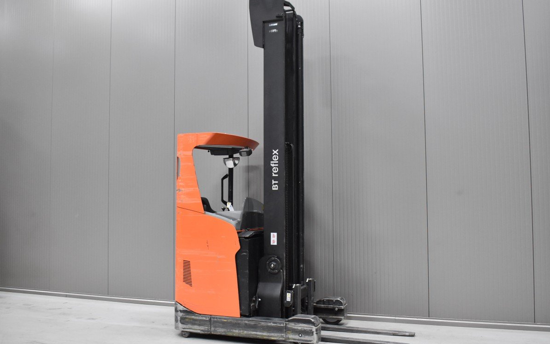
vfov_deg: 37.3
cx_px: 276
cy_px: 173
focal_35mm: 34
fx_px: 510
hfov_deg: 56.7
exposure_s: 1/50
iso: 1600
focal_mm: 22
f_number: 4.5
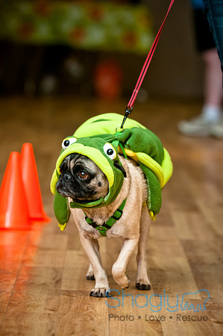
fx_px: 2025
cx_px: 112
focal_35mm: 218
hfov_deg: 6.3
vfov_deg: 9.5
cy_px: 168
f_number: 4
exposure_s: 1/200
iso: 200
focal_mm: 145
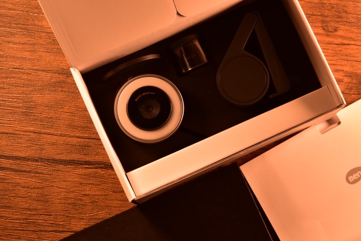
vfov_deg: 17.5
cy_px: 159
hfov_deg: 25.9
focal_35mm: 78
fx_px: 780
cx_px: 248
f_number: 5.6
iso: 800
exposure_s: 1/80
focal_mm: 35
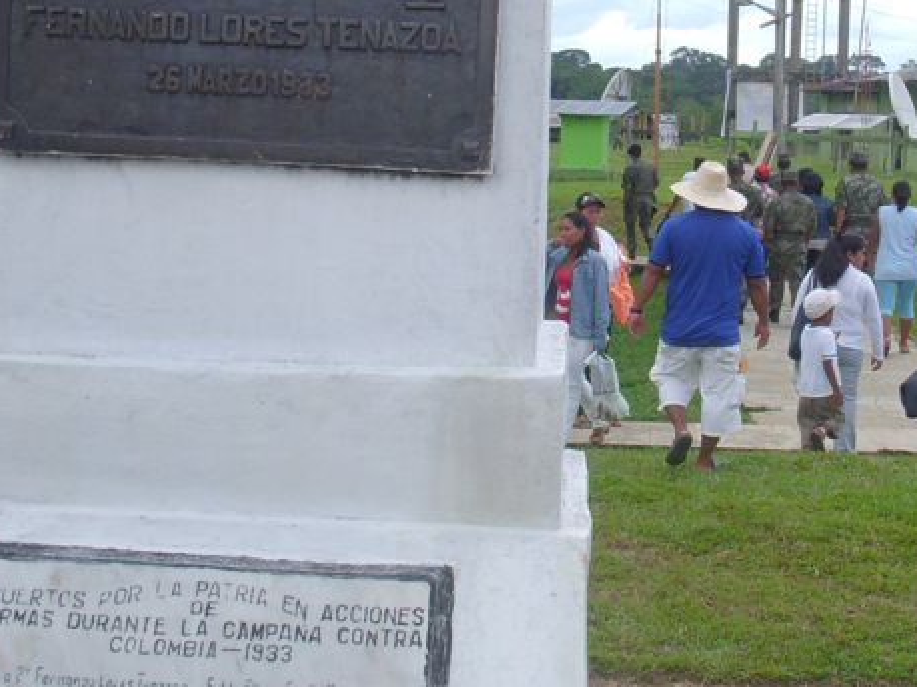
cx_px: 725
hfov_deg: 23.3
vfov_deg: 17.7
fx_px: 2198
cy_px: 172
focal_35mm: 83
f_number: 3.3
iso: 100
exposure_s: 1/500
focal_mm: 6.3
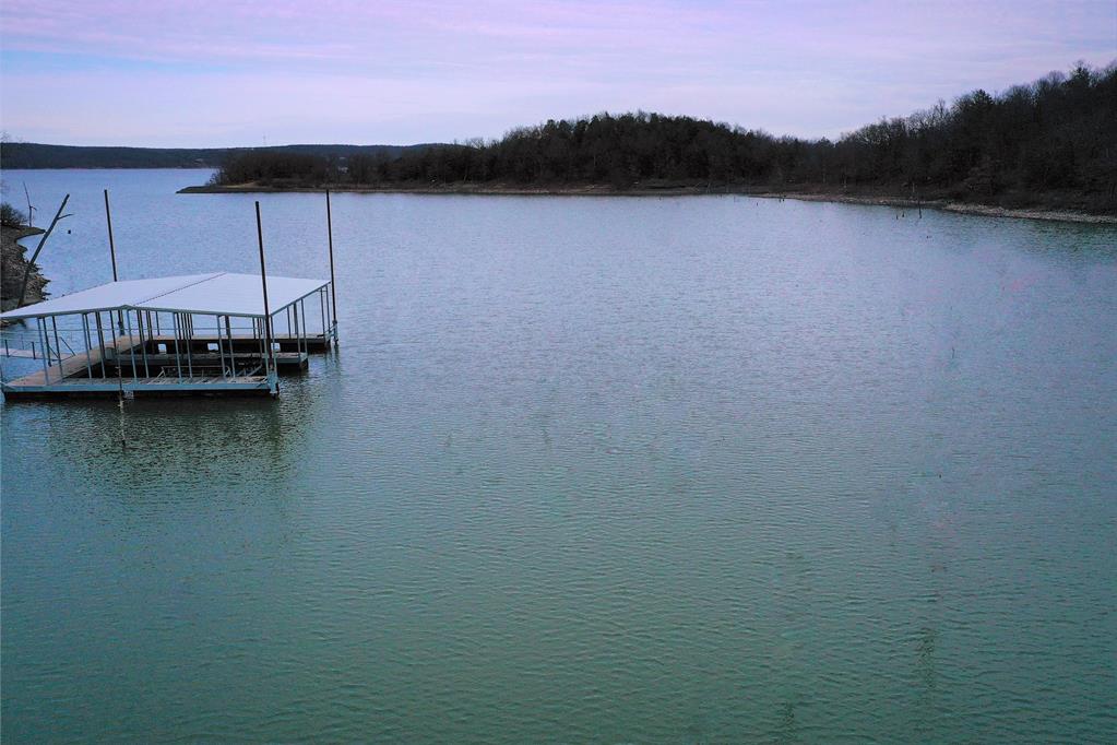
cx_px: 558
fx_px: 869
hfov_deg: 65.5
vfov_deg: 46.4
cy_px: 372
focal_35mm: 28
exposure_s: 1/800
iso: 100
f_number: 7.1
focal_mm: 10.26
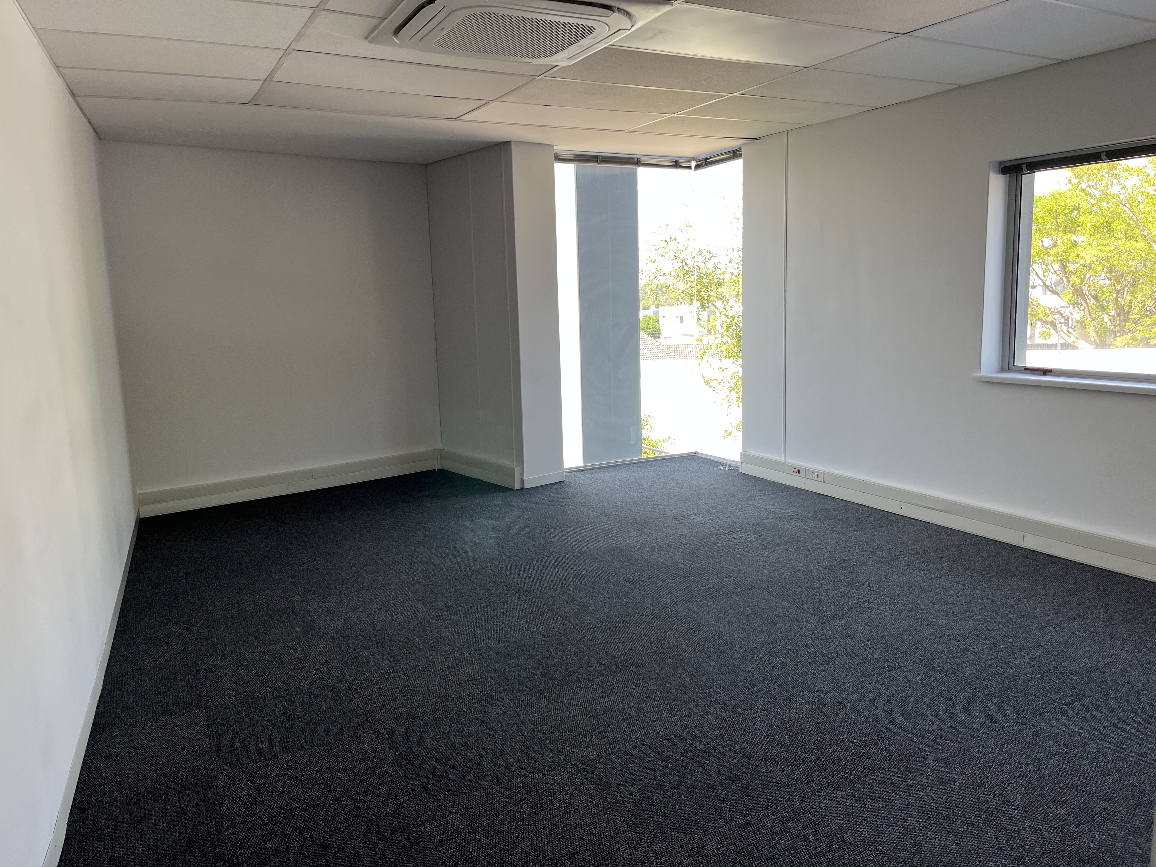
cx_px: 578
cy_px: 434
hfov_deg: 67.3
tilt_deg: -9.5
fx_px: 868
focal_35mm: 26
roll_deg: +1.2
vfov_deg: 53.1
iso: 80
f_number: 1.6
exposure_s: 1/100
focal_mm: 5.1
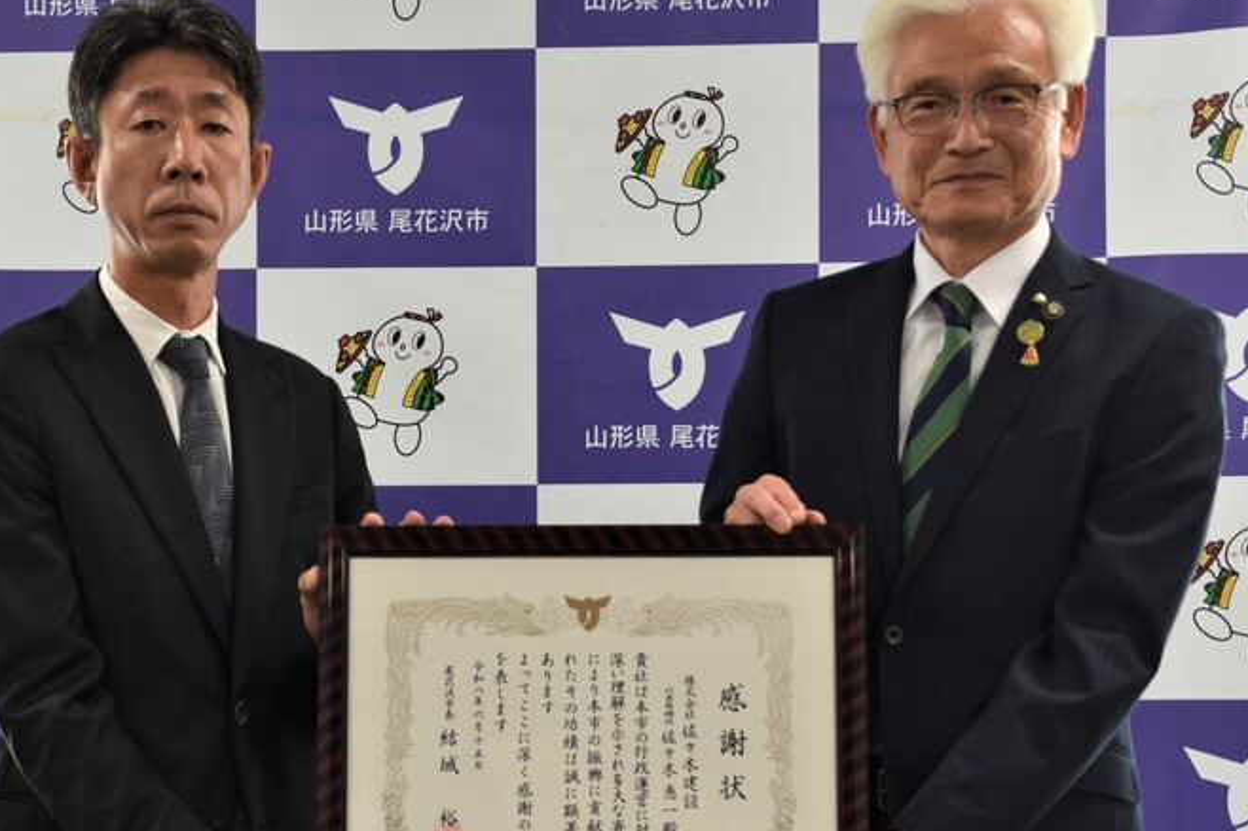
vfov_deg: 19.4
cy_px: 439
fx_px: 2425
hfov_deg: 28.8
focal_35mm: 70
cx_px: 538
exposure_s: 1/60
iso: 200
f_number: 4
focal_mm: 32
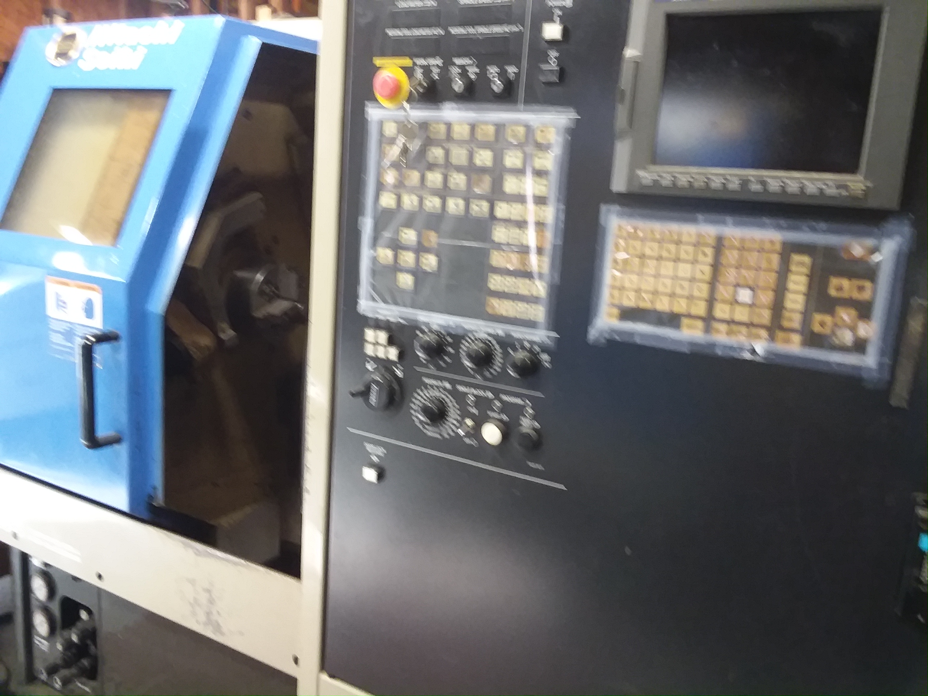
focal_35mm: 29
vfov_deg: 48.2
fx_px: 777
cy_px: 348
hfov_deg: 61.7
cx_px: 464
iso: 160
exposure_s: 1/17
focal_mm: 2.47
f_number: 1.9
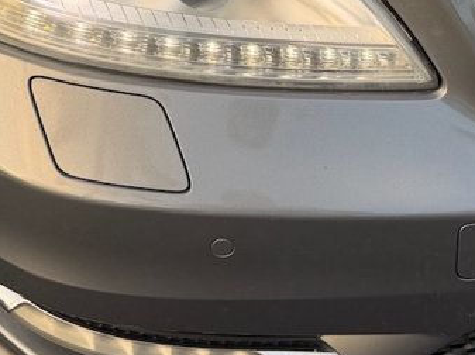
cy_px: 20
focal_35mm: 73
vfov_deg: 19.7
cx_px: 405
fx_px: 1001
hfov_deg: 26.0
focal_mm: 6.76
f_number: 1.78
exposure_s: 1/765
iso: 100
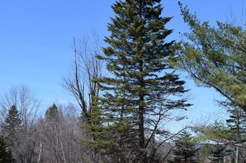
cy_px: 172
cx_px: 87
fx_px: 403
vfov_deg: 21.9
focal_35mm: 59
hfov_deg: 33.7
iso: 200
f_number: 9
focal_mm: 18
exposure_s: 1/320
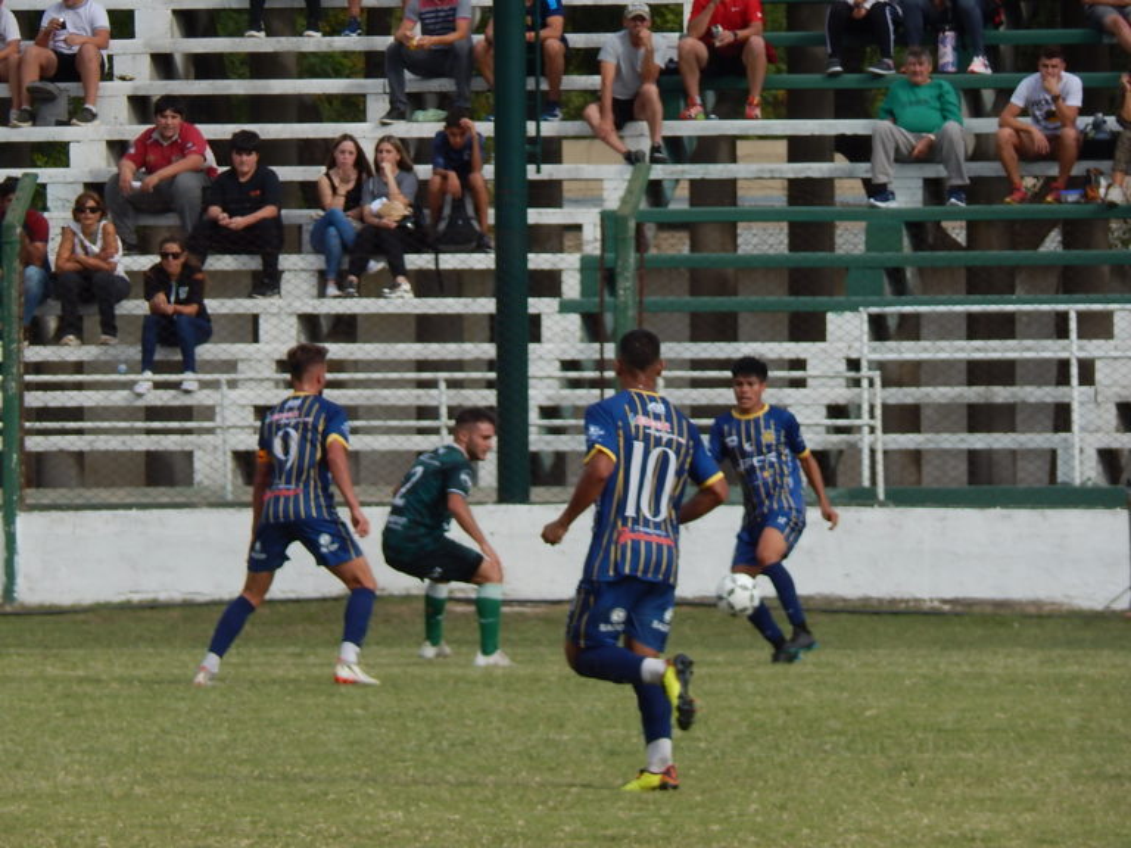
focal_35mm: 498
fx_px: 16271
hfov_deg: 4.0
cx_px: 566
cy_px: 424
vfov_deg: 3.0
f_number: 5.8
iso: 125
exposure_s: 1/500
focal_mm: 88.6
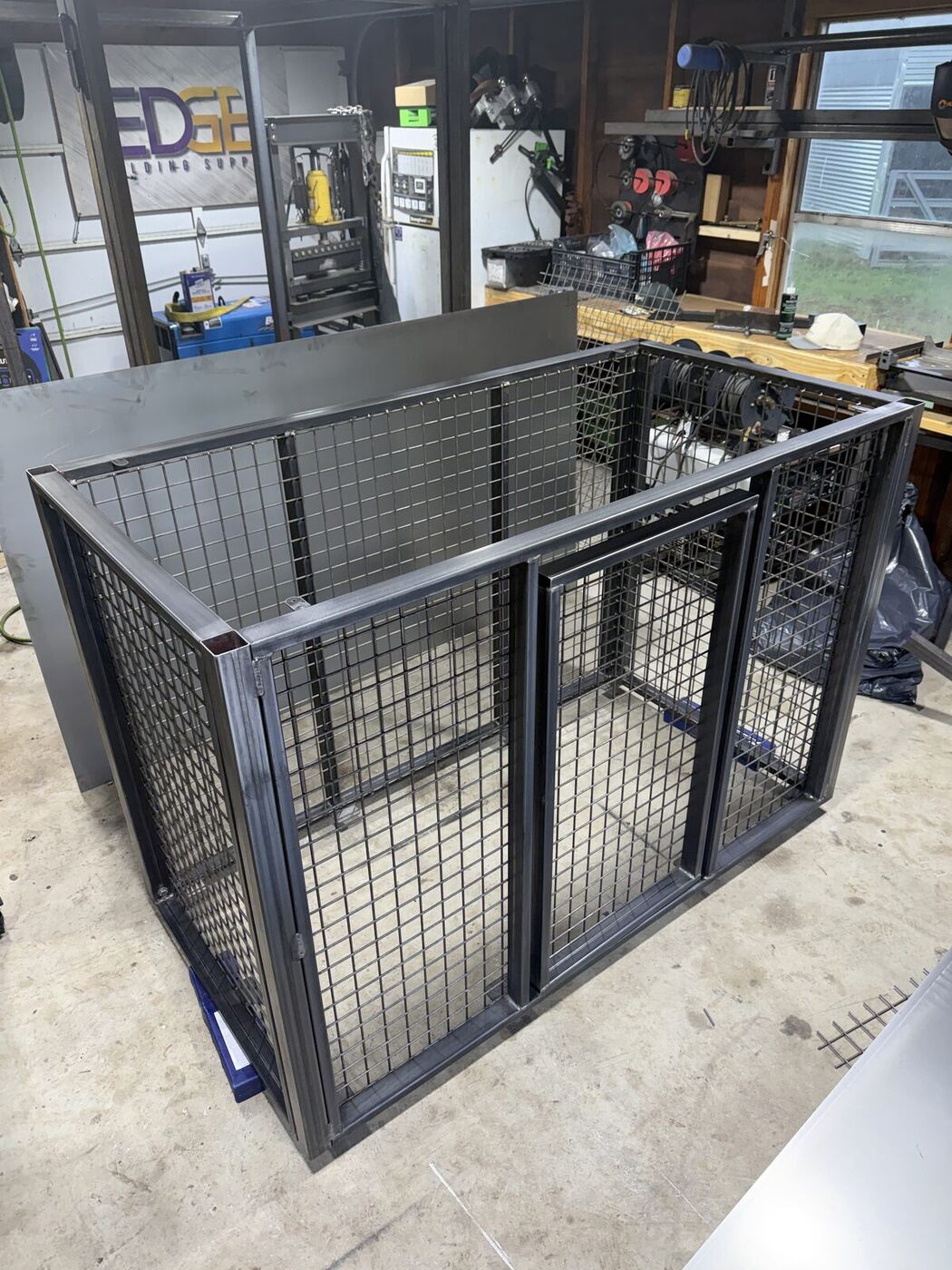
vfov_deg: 71.6
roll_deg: +1.8
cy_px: 635
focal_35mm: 24
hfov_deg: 56.8
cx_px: 476
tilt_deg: -29.8
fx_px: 880
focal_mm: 6.76
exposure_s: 1/190
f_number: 1.78
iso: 160
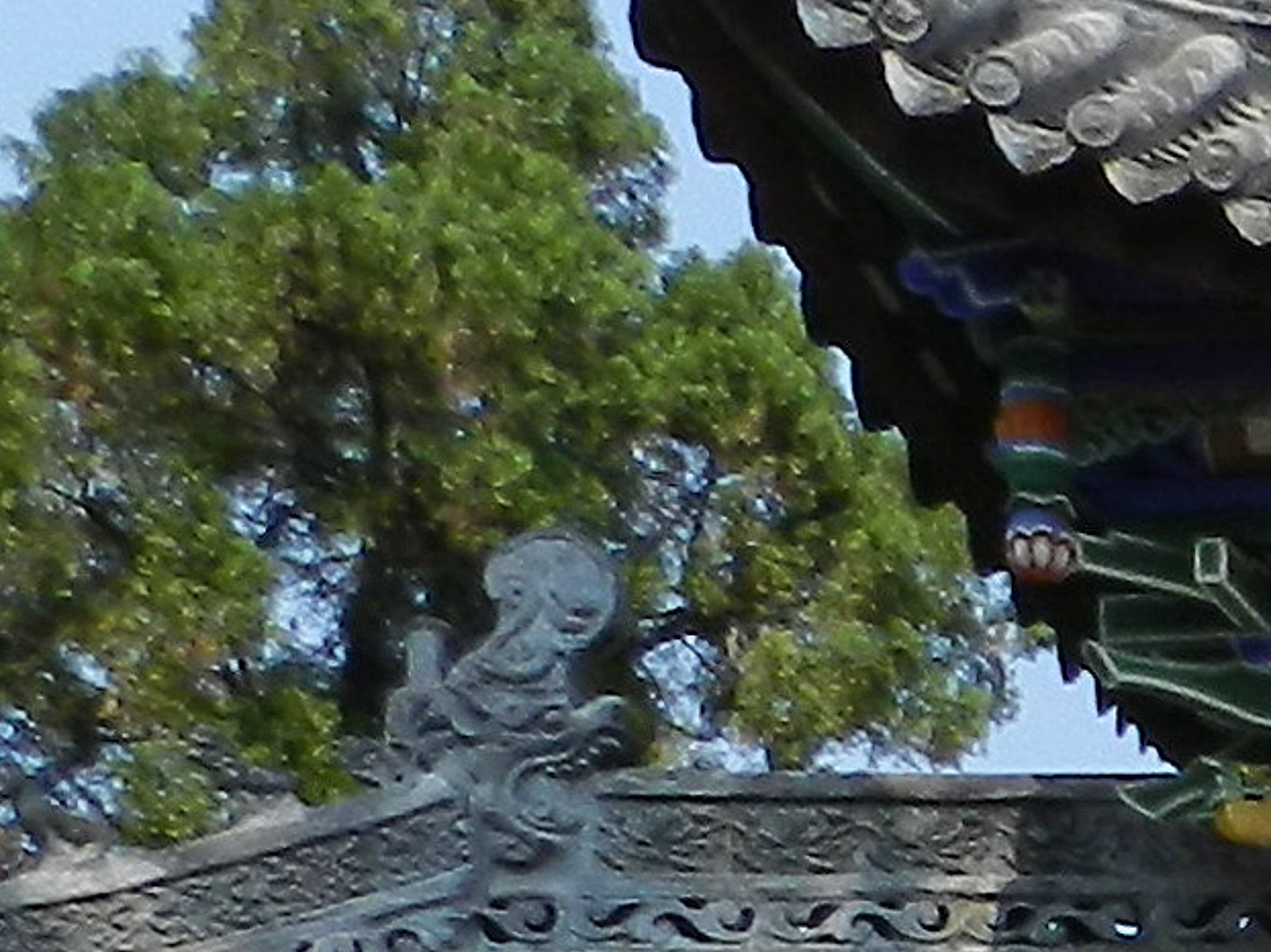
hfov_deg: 11.3
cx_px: 2977
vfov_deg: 9.3
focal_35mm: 148
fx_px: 5432
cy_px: 1951
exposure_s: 1/800
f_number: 4
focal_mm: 4
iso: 160
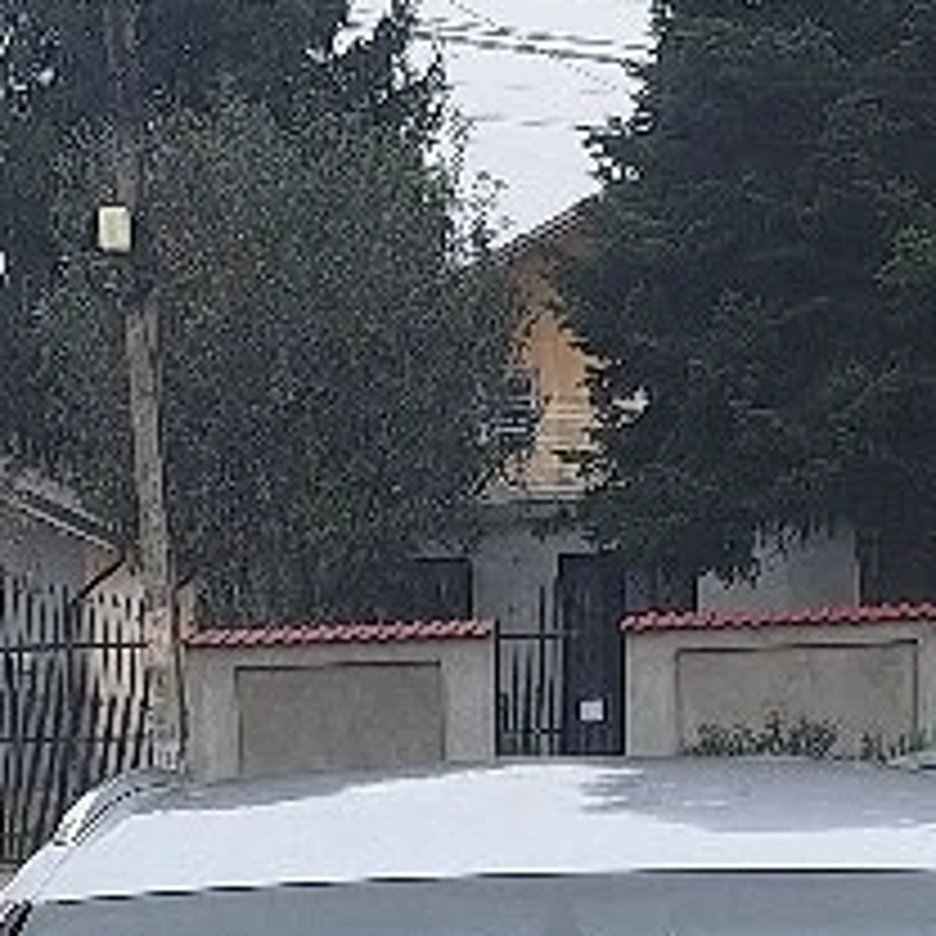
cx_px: 414
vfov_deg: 11.5
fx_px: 3977
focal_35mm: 130
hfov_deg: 13.4
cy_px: 2090
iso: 40
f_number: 1.8
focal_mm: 5.54
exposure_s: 1/154
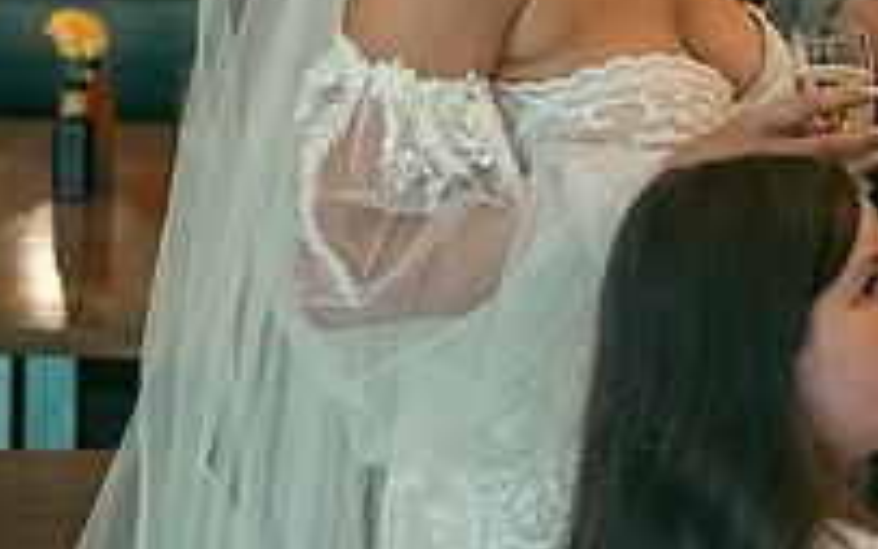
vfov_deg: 9.9
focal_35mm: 131
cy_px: -63
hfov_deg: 15.5
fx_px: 3135
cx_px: 960
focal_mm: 45
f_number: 3.5
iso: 2000
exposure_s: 1/160
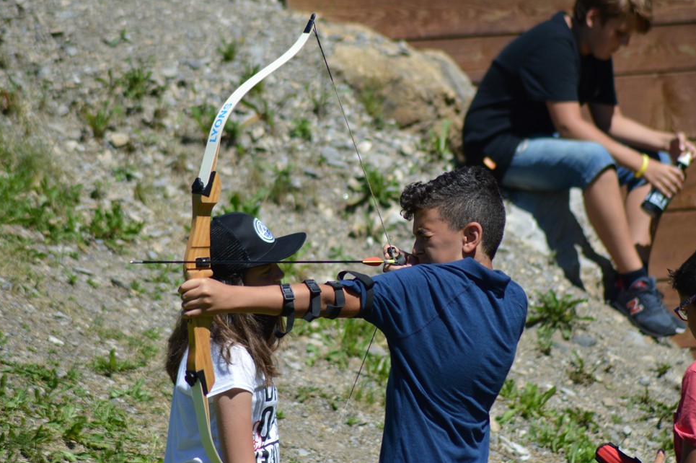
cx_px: 361
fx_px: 7380
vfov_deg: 3.6
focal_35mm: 382
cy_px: 243
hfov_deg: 5.4
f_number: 5
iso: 160
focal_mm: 240
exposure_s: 1/1000
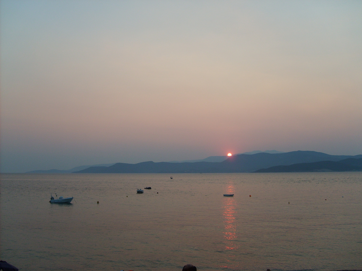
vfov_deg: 40.7
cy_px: 136
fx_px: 366
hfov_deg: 52.6
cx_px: 181
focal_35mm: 35
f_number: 2.8
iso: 50
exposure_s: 1/350
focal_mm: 5.8
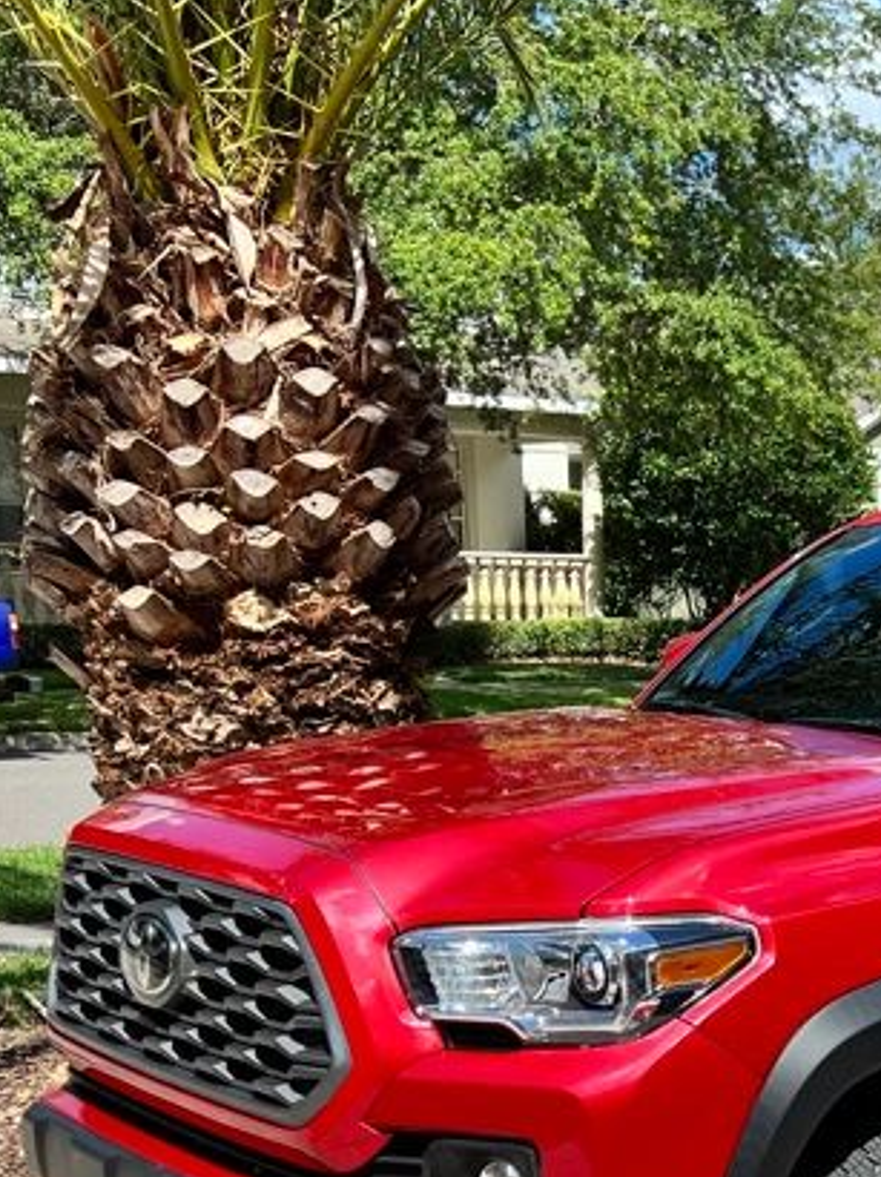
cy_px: 1071
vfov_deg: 28.6
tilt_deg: -12.5
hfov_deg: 21.3
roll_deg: -0.8
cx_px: 993
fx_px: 2208
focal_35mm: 65
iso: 50
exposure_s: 1/3460
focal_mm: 5.7
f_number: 1.5
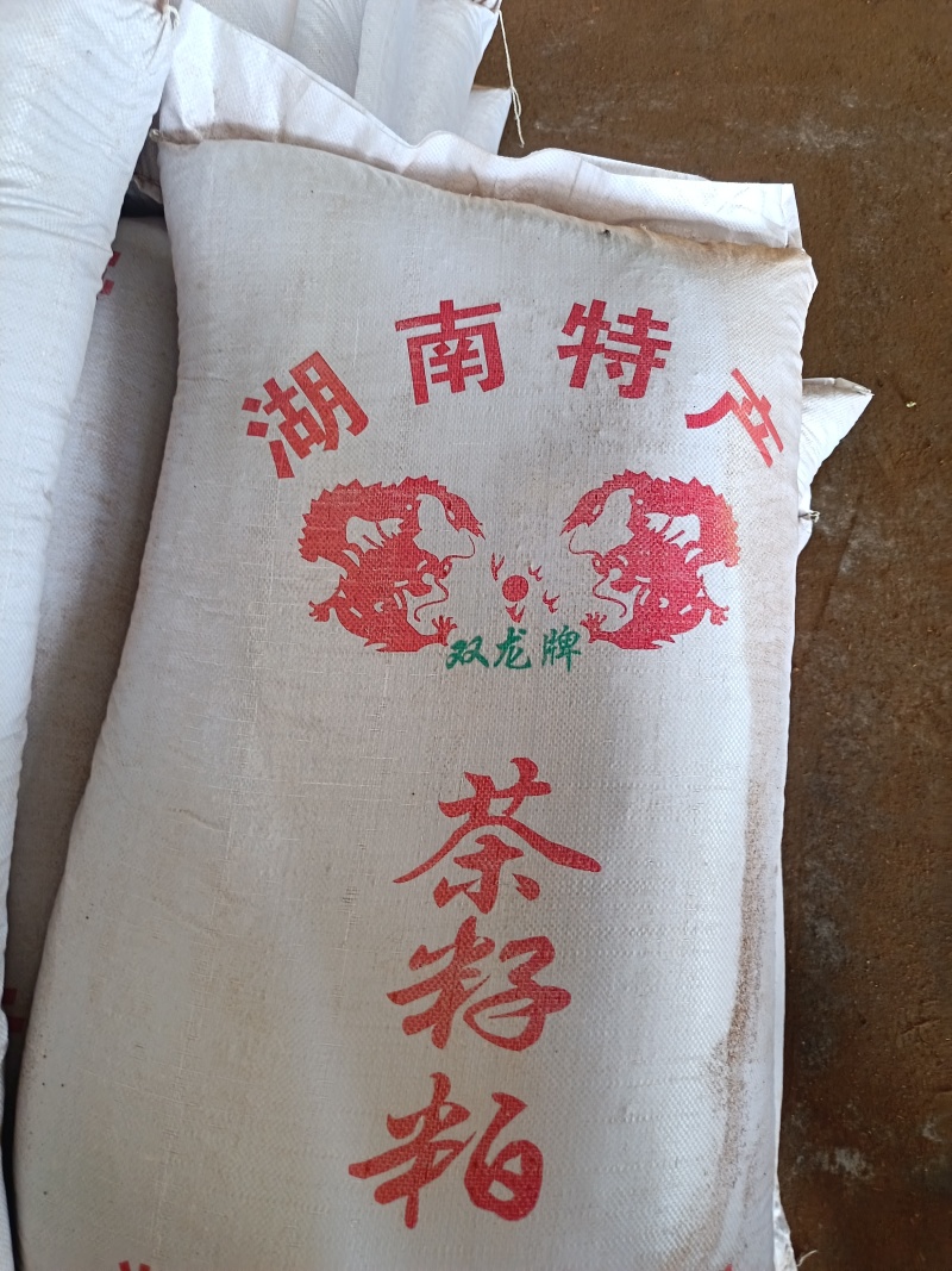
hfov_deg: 56.8
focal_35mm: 24
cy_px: 636
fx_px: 880
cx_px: 476
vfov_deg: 71.6
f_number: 1.75
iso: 1582
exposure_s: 1/33.3
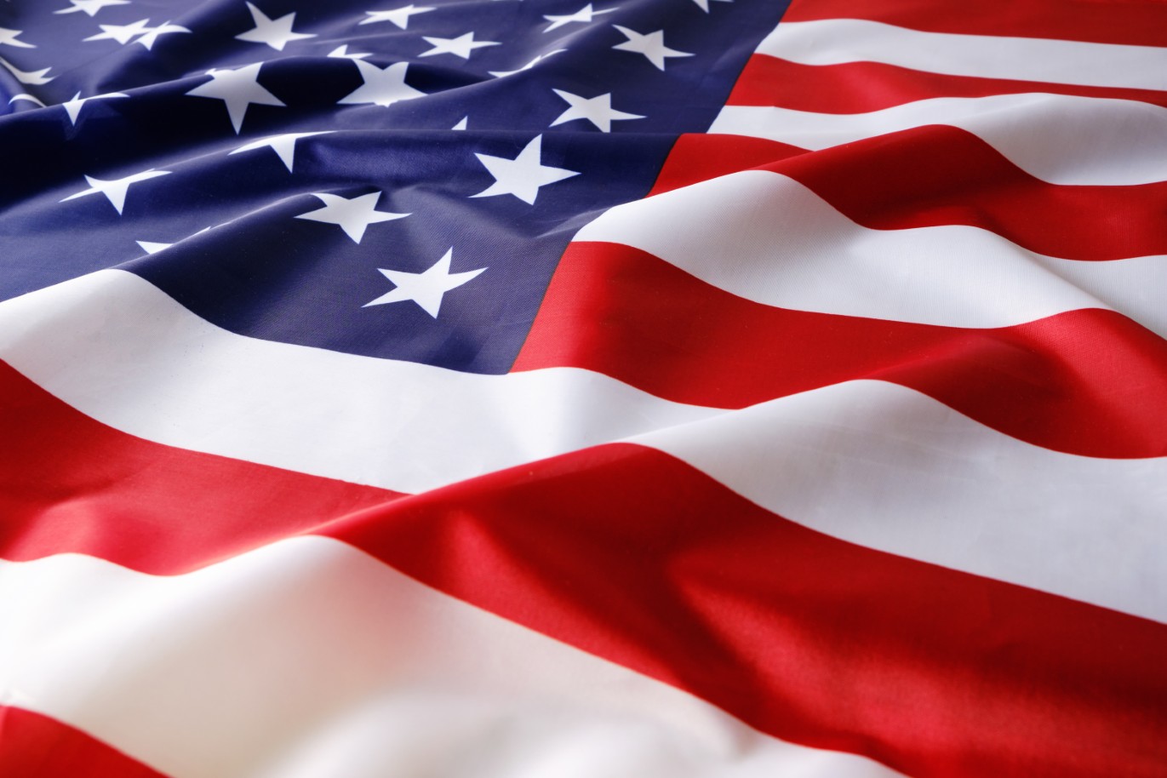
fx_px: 1232
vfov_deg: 35.1
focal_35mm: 38
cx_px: 584
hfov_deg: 50.7
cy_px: 389
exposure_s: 1/60
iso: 160
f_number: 8
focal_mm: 25.4
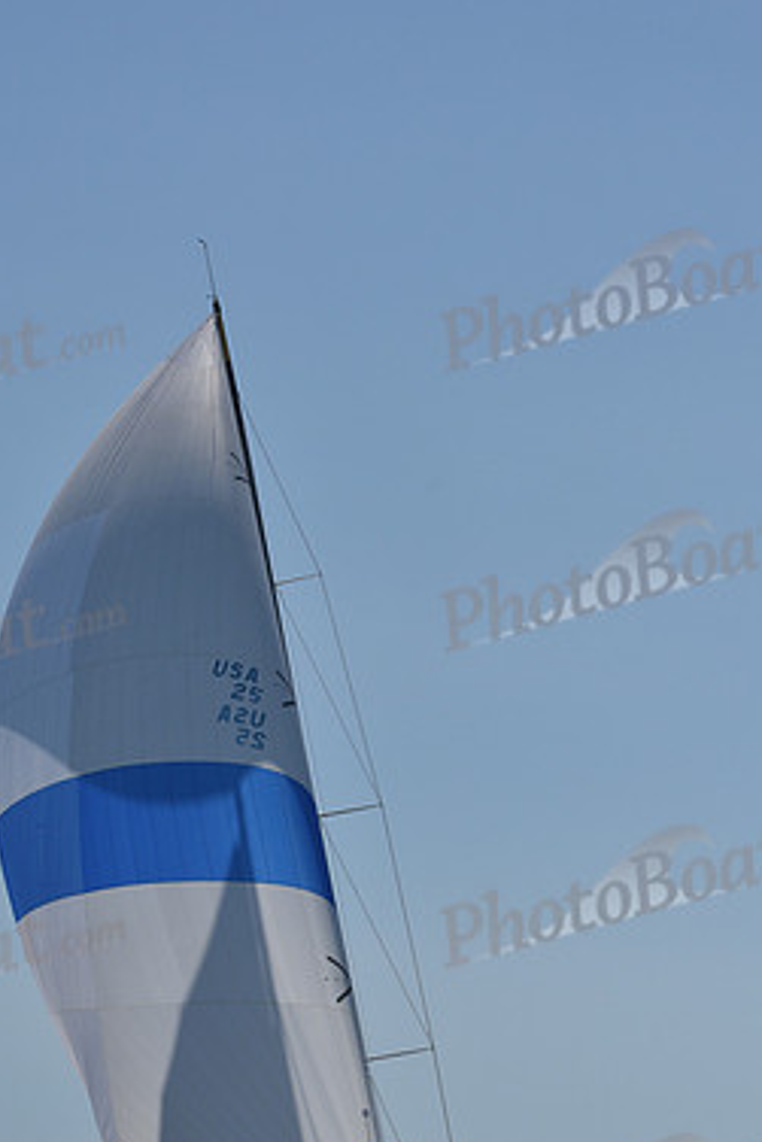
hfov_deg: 12.7
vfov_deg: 18.9
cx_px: 284
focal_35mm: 108
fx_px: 3426
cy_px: 774
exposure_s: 1/1250
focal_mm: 70
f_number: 8
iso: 250
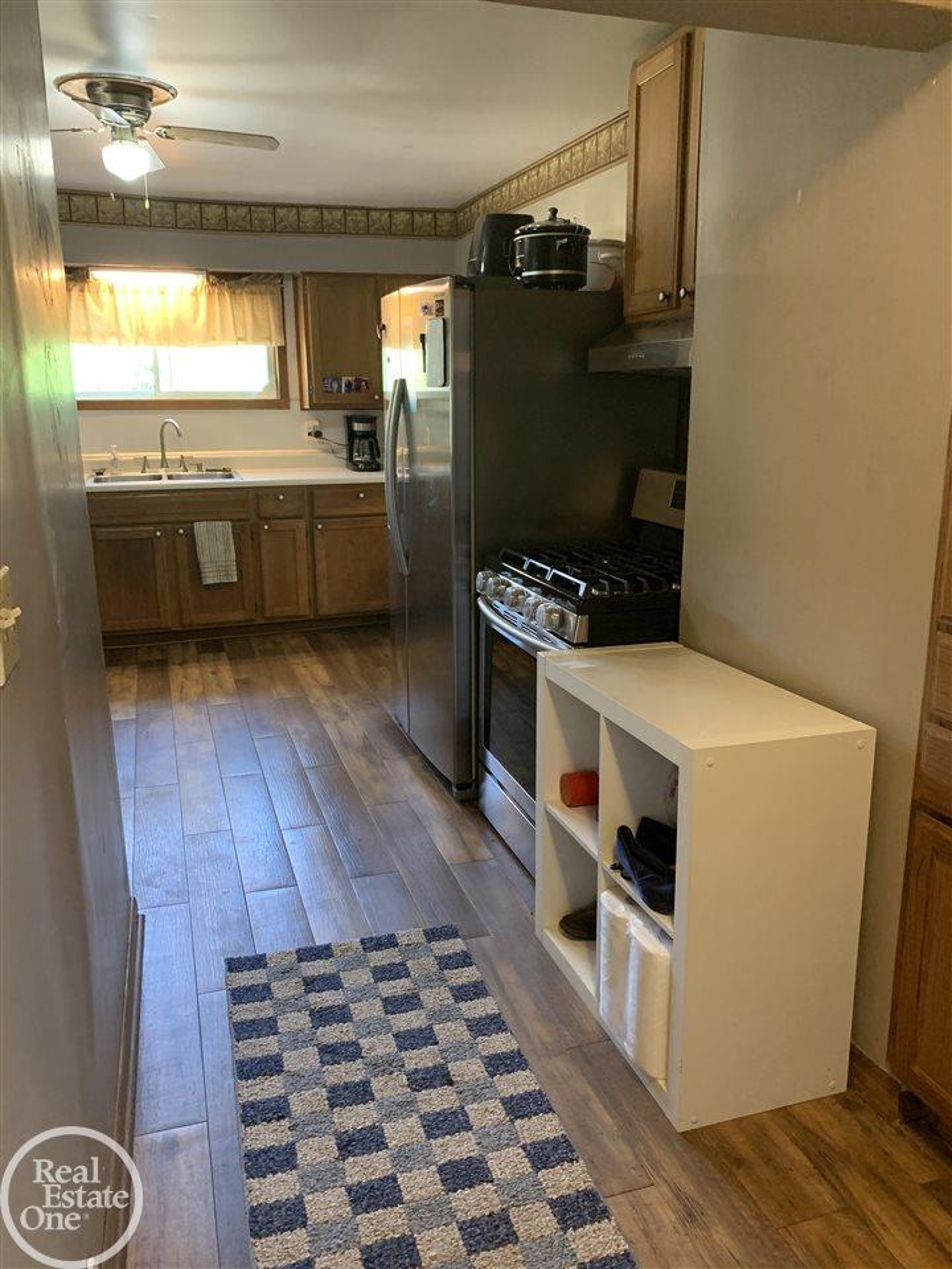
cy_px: 634
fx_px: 953
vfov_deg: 67.3
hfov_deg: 53.1
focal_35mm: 26
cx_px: 476
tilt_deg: -12.5
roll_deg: +0.4
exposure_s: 1/40
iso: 400
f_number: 1.8
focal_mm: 4.25
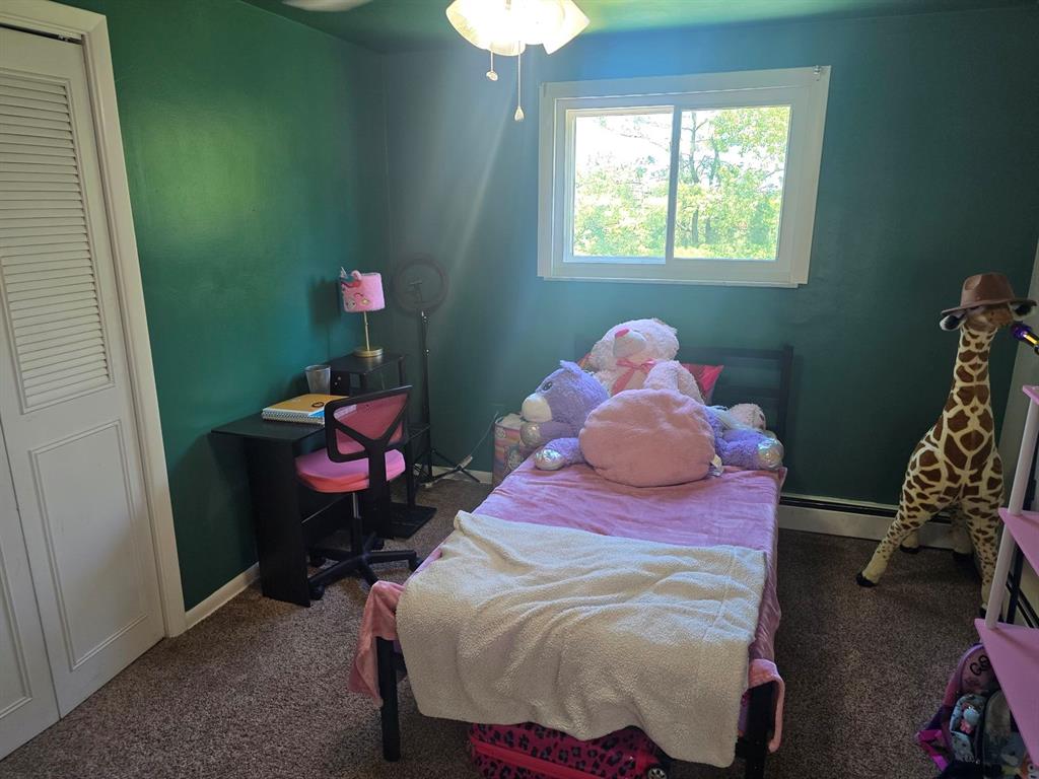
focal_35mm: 23
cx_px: 520
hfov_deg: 73.9
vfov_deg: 58.9
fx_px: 690
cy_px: 390
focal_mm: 6.3
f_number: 1.7
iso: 320
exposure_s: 1/120
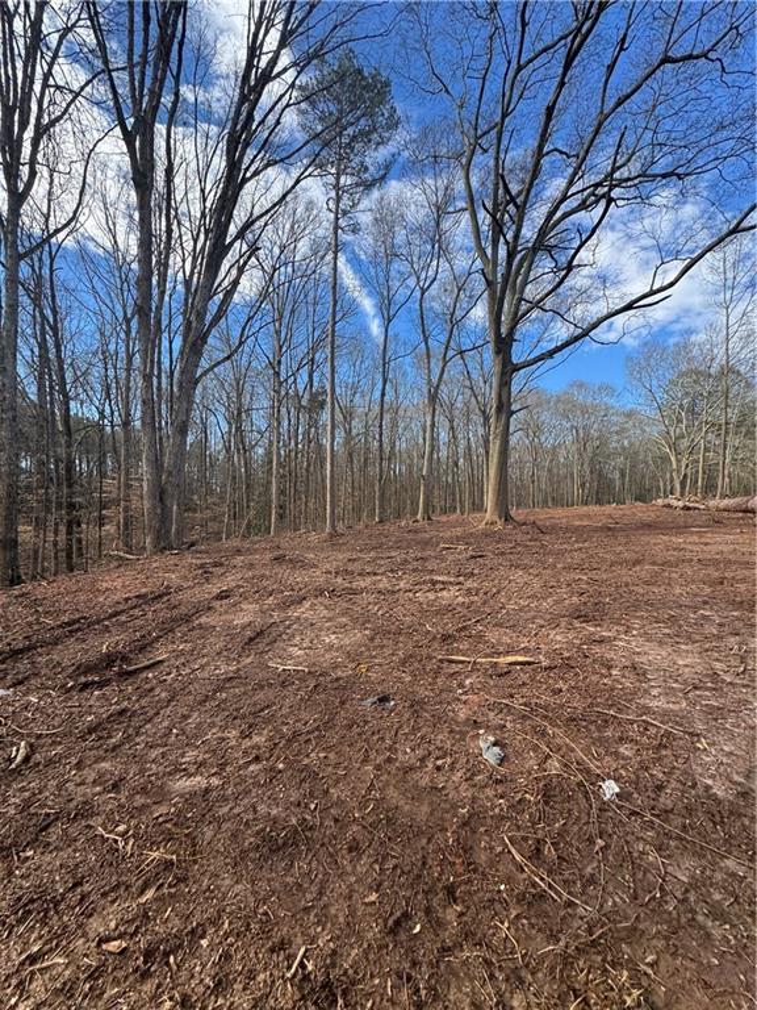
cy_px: 505
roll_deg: -2.4
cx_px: 378
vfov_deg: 102.1
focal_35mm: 14
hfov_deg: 85.7
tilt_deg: +7.1
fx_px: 408
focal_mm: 2.22
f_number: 2.2
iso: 40
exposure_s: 1/392
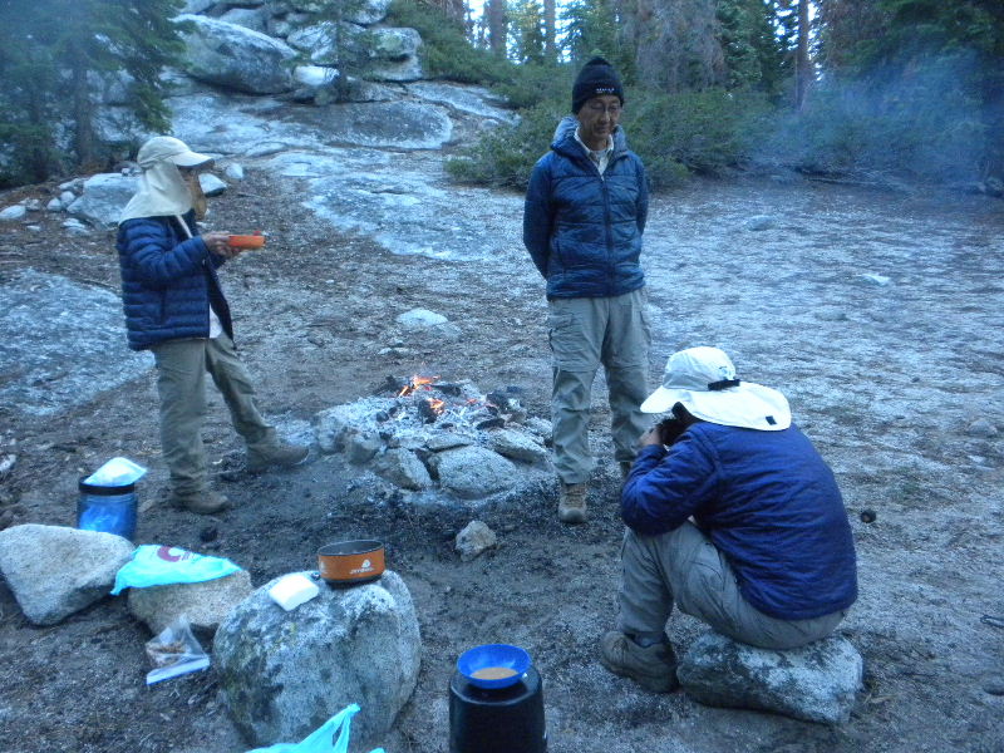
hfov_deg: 50.1
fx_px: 1073
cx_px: 502
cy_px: 376
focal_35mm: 37
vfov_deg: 38.7
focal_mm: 6.6
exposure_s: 1/155
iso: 768
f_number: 3.5
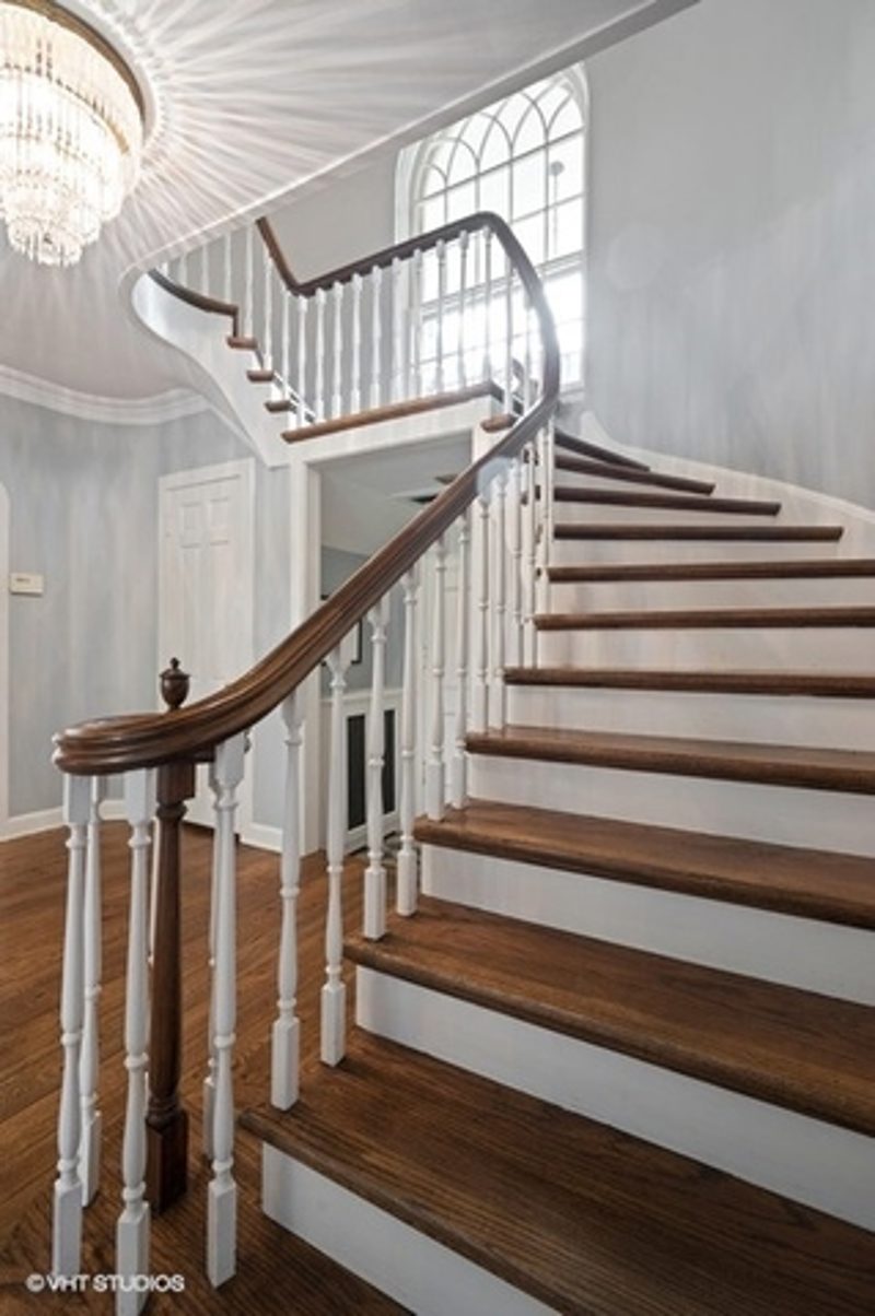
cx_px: 438
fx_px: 585
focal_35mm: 16
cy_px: 658
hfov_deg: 73.6
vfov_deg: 96.8
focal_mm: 16
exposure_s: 1.5
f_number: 8
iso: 200
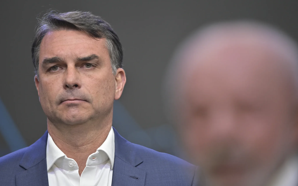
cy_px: 94
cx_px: 149
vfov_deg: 2.6
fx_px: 4150
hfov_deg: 4.1
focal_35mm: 511
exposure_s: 1/400
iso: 1600
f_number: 4
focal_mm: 500
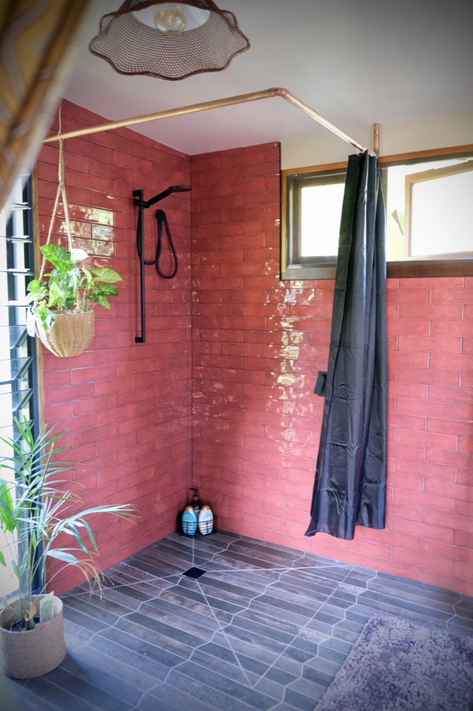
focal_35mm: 27
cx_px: 236
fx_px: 532
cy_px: 356
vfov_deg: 67.4
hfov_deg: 47.9
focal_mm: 18
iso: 1600
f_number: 2.8
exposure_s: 1/13
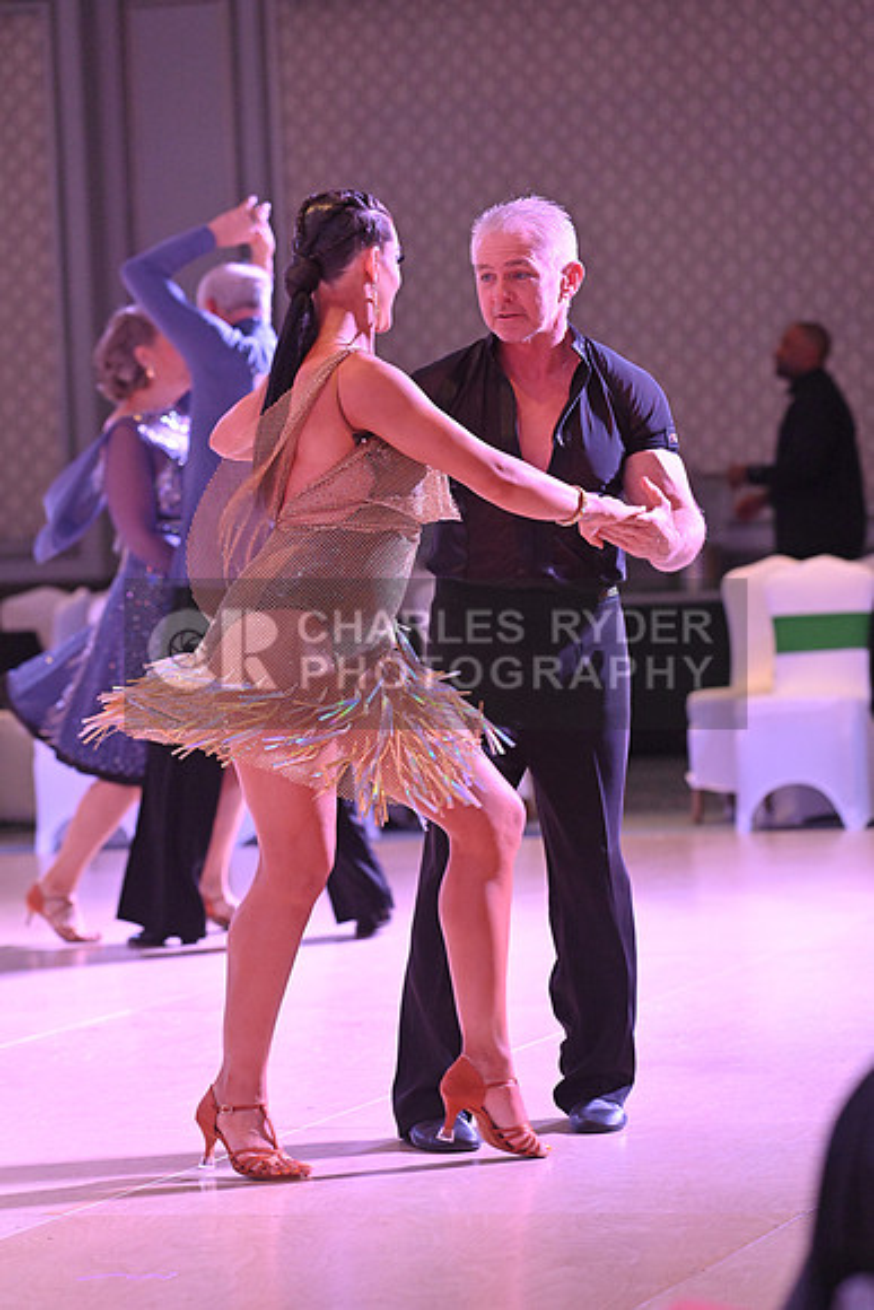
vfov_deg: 14.2
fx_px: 5277
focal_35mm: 145
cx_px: 437
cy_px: 655
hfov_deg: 9.5
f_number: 5
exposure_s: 1/400
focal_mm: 145
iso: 5000
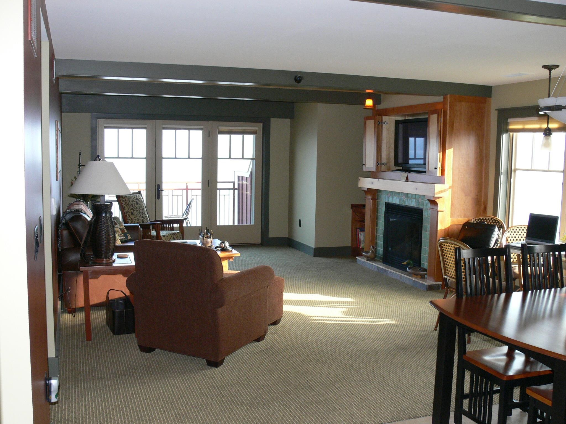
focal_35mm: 35
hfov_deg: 52.6
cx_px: 283
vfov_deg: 40.7
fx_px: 572
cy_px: 212
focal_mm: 7.4
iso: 200
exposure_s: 1/30
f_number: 3.6
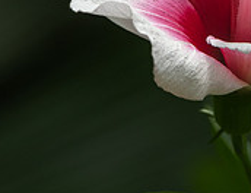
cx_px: 103
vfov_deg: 1.4
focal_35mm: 1048
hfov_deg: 1.9
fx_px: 7663
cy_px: -46
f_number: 11
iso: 400
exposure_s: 1/400
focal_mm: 220
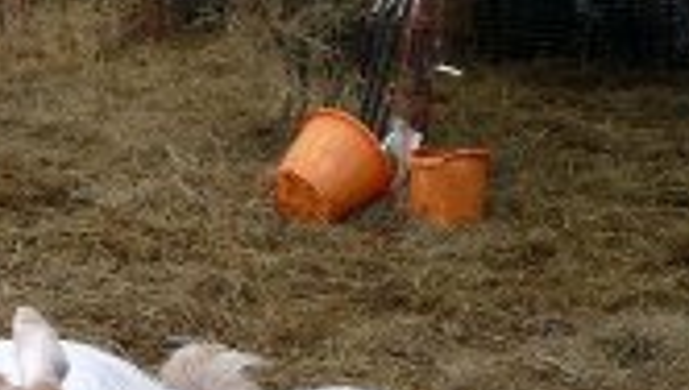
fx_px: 1610
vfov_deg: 13.8
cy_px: 220
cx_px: 12
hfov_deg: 23.2
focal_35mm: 88
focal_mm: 5
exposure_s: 1/40
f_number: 3.4
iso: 100
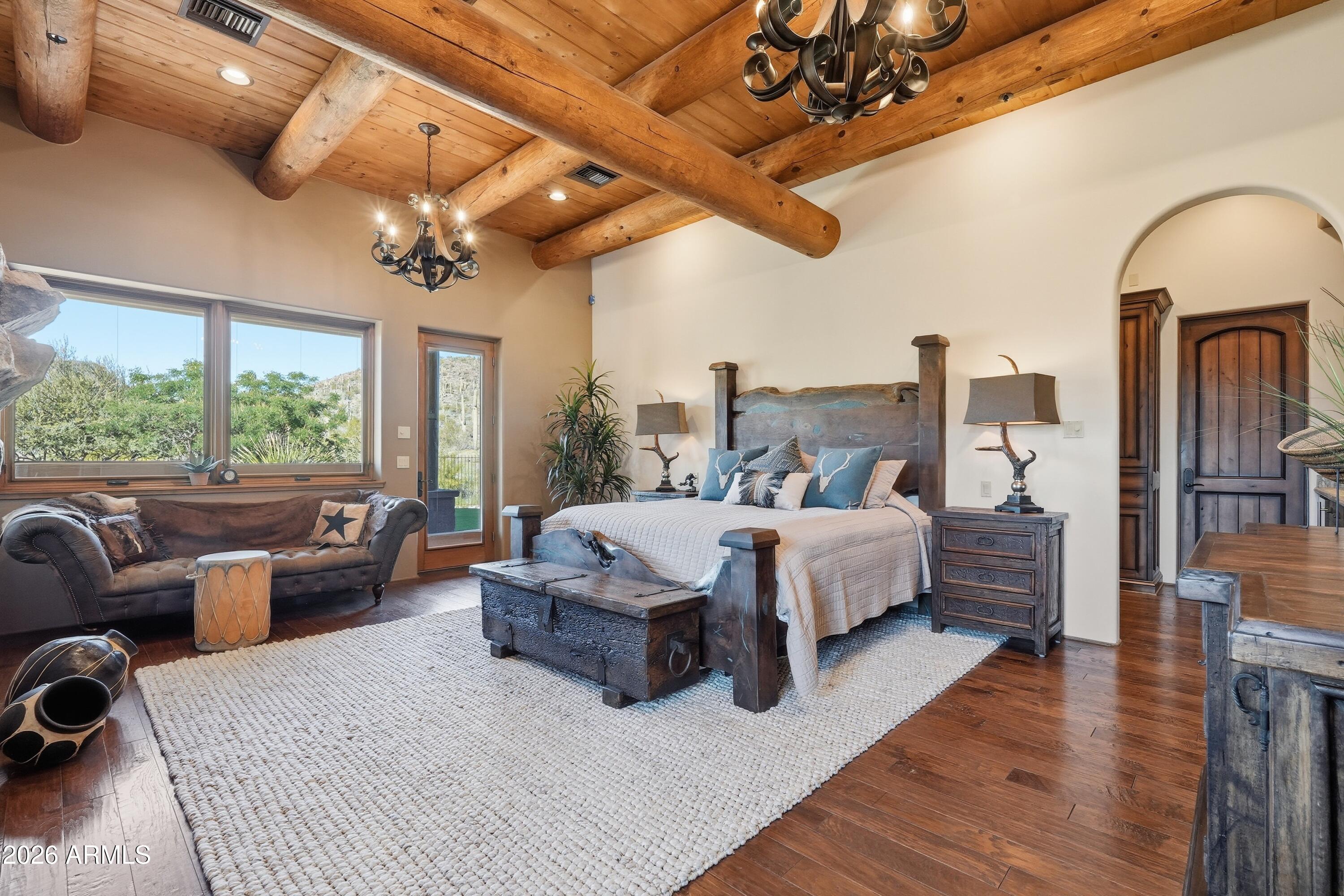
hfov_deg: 96.7
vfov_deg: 73.7
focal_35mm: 16
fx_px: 597
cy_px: 448
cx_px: 672
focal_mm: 16
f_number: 9
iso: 100
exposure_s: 1/60
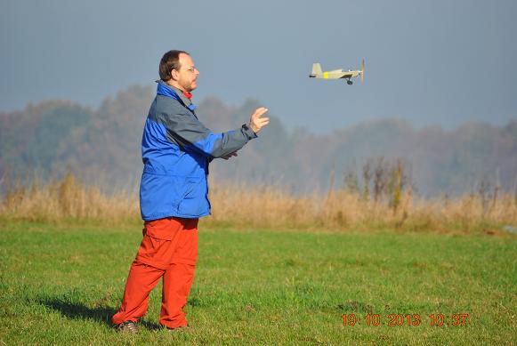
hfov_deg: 6.9
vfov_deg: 4.6
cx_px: 258
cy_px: 173
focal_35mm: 300
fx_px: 4314
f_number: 5.6
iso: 200
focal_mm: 200
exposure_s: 1/1000
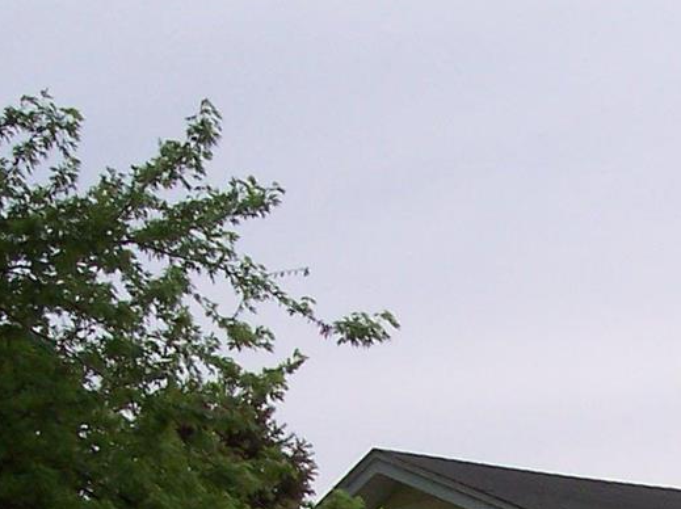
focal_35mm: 150
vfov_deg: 9.5
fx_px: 2948
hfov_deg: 12.8
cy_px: 848
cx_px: 853
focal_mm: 8
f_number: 4.8
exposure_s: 1/700
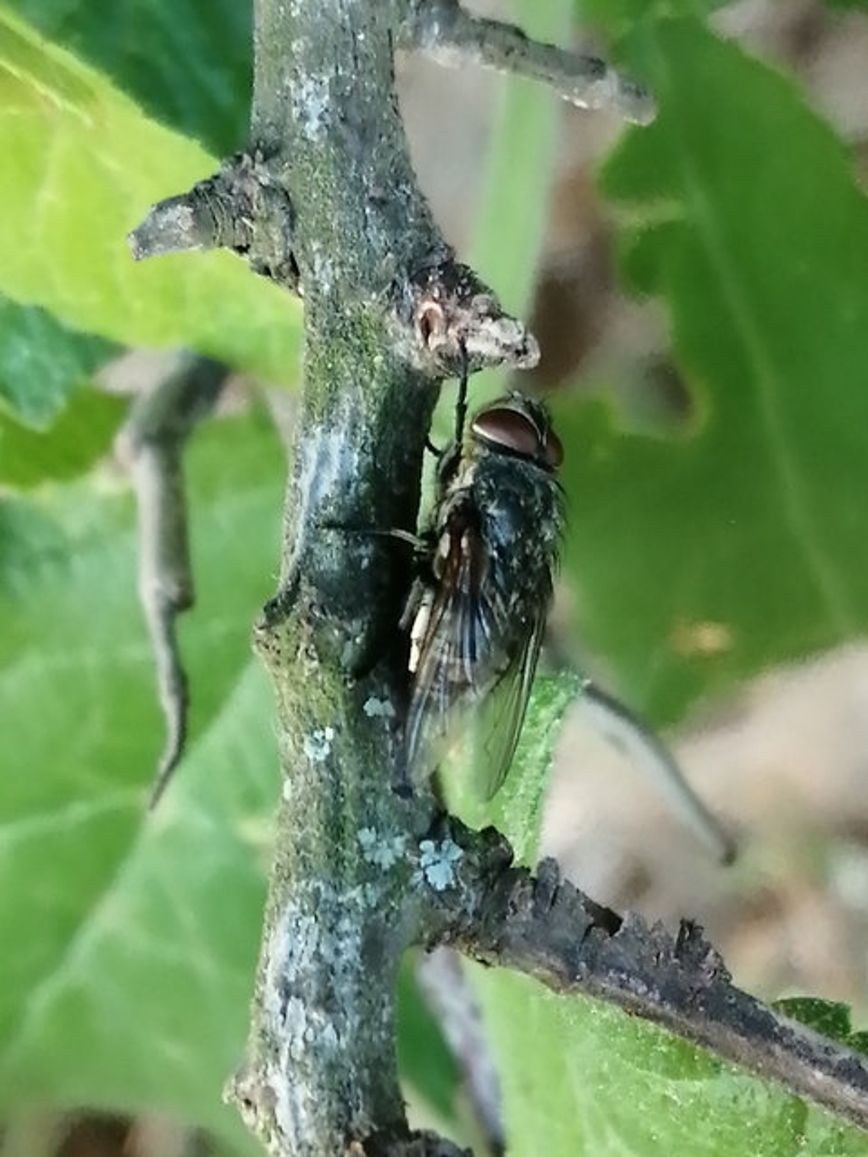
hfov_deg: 14.2
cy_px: 578
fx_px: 3477
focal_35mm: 104
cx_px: 434
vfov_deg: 18.9
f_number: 1.8
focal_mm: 3.46
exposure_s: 1/60
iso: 100
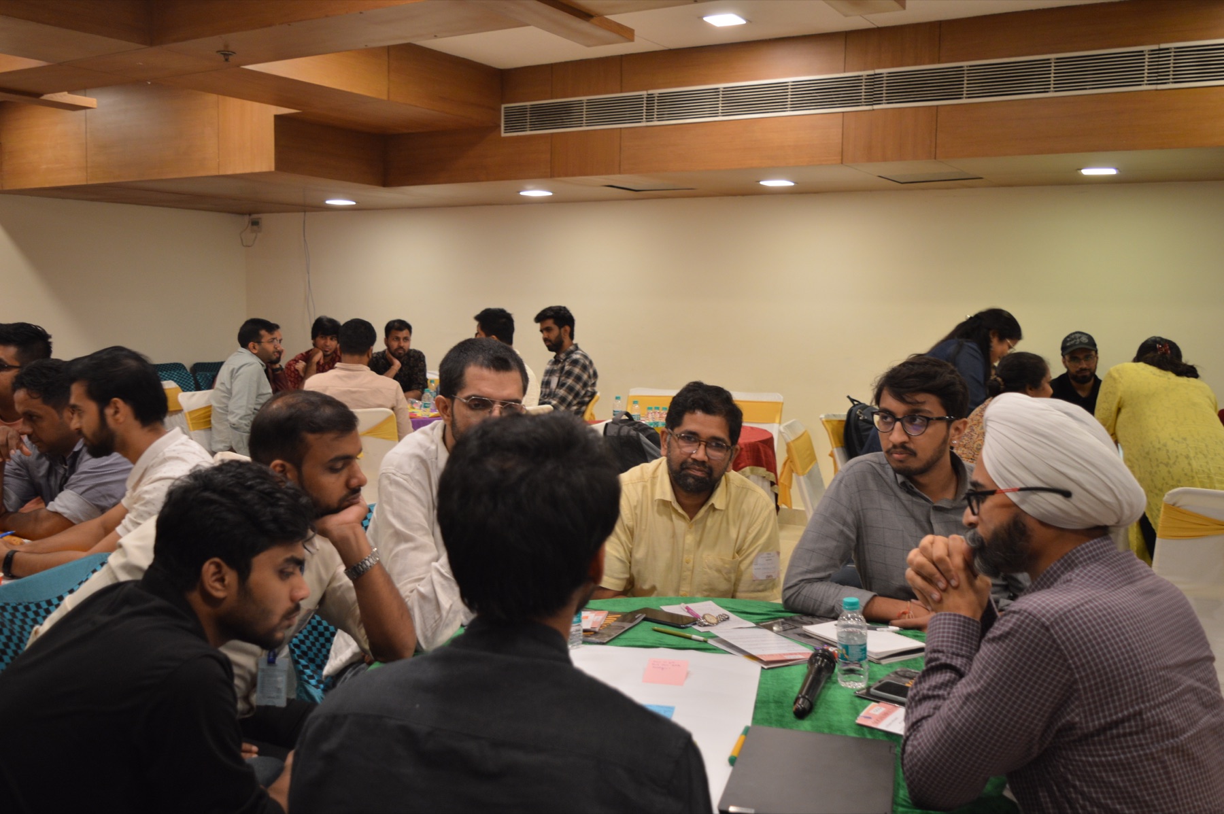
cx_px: 612
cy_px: 407
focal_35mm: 33
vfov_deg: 39.9
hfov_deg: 57.3
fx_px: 1121
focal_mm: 22
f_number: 3.8
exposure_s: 1/40
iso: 400
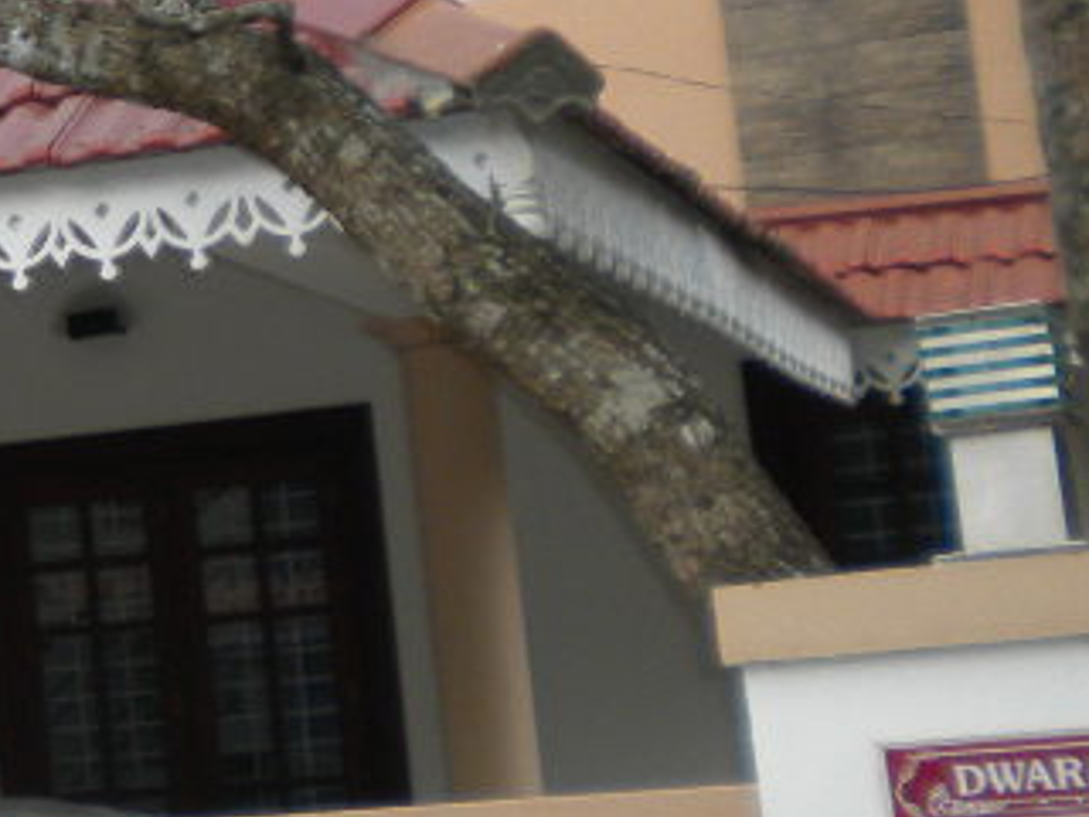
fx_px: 3523
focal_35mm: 112
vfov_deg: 13.2
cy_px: 208
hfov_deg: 16.3
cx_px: -473
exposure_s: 1/128
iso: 113
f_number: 3.1
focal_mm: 6.3
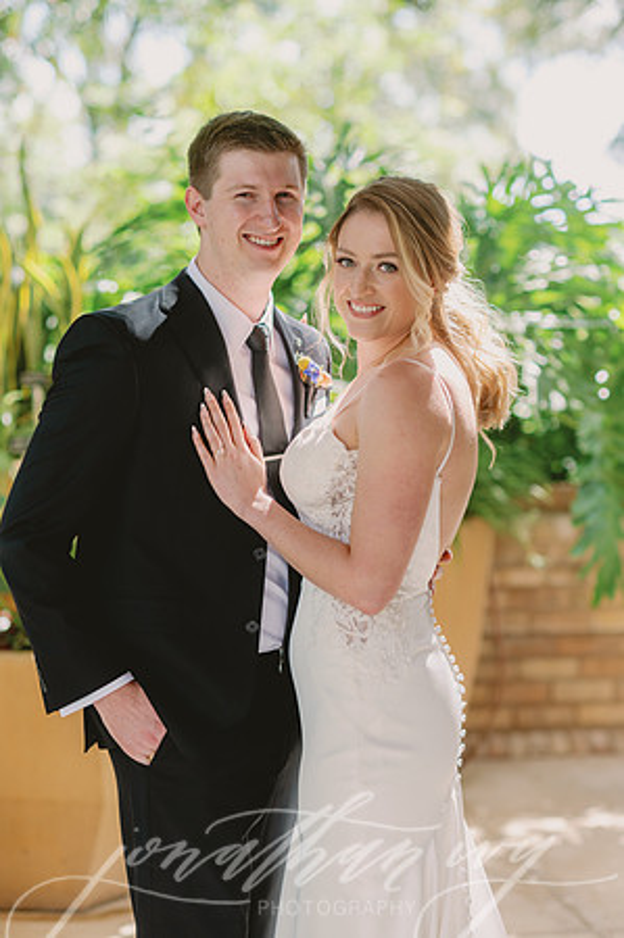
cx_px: 312
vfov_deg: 23.9
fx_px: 2215
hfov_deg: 16.0
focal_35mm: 85
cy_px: 469
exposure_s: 1/500
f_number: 2.8
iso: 160
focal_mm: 85
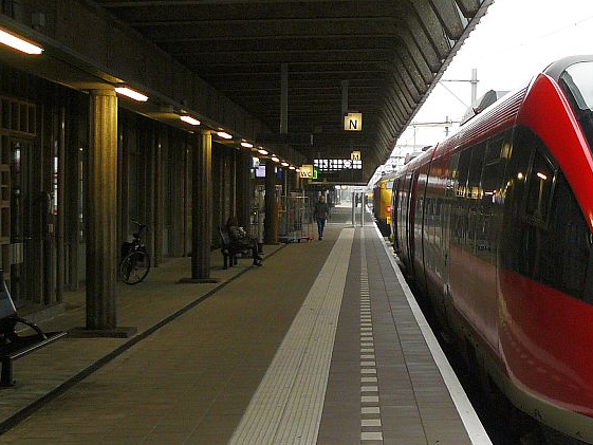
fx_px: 1319
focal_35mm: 77
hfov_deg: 24.3
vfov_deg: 19.1
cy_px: 251
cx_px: 579
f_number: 2.8
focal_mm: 6
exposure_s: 1/60
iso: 100
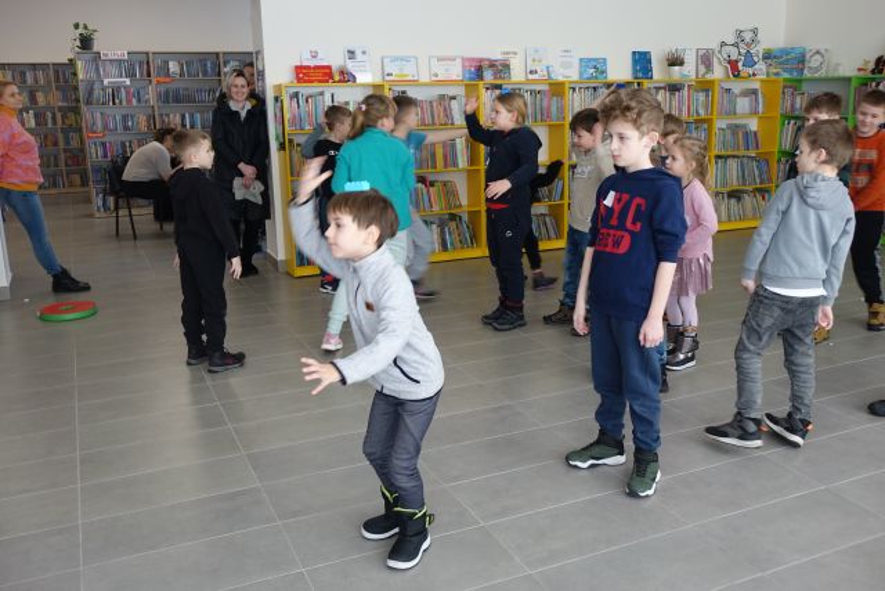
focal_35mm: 33
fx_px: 811
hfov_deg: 57.2
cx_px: 442
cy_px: 296
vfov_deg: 40.0
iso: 125
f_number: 2.8
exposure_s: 1/50
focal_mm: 12.03
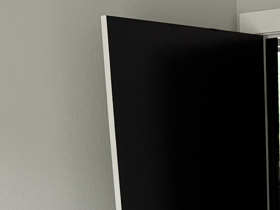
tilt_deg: -17.1
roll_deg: -0.6
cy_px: 363
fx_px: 777
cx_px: 325
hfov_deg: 19.4
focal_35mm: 96
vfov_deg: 13.9
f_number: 1.78
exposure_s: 1/121
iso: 200
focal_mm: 6.76
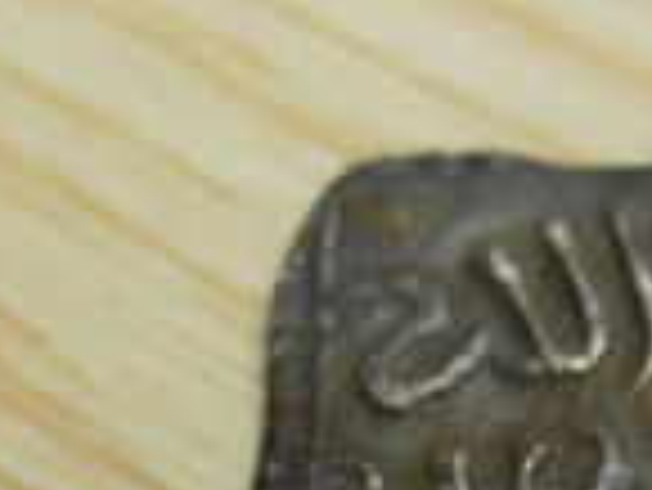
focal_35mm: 116
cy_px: 539
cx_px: 580
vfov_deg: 12.6
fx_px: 2187
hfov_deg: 16.7
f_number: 2.7
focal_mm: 5
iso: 80
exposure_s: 1/100
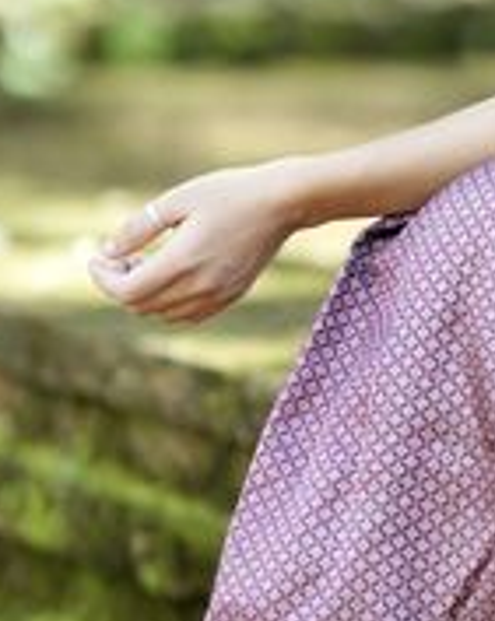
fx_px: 7454
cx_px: 635
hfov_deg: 3.8
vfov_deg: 4.8
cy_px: 151
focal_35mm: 406
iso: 400
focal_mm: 85
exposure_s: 1/2000
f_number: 1.4
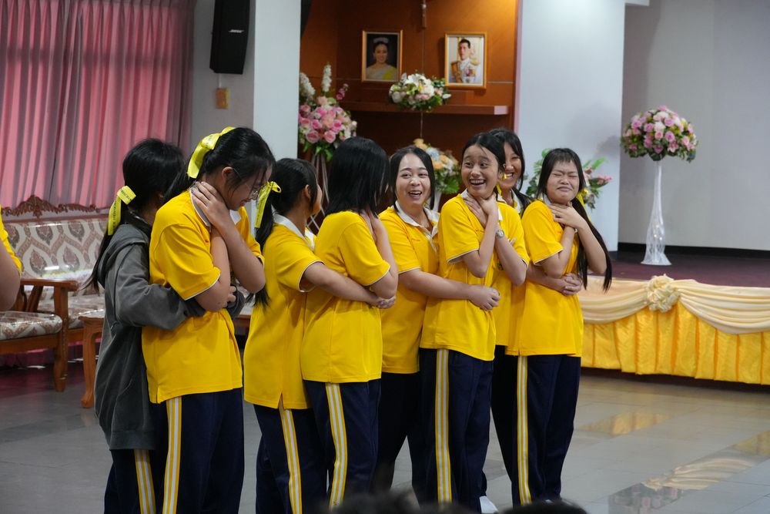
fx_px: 2214
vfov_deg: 13.2
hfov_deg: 19.7
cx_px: 385
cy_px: 257
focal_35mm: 104
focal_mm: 69
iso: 4000
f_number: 5.6
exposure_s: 1/160
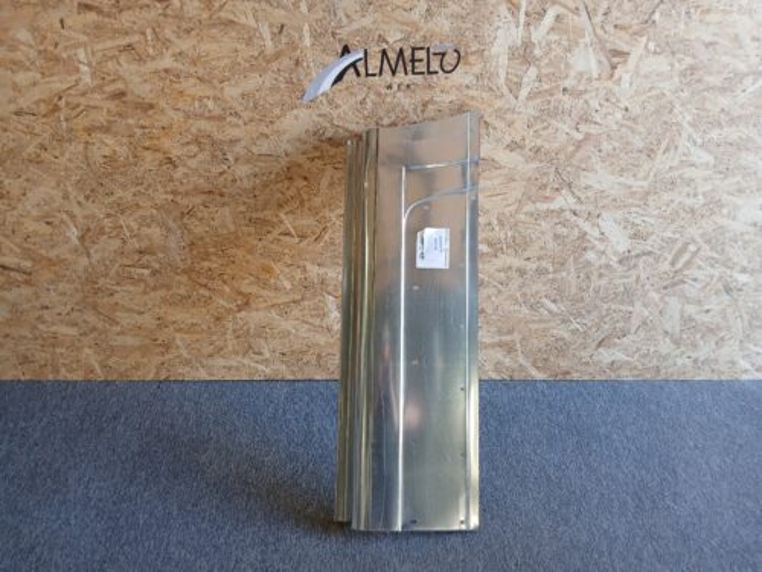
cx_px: 381
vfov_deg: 53.1
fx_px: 572
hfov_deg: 67.3
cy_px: 286
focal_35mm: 26
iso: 160
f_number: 1.8
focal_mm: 3.98
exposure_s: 1/50
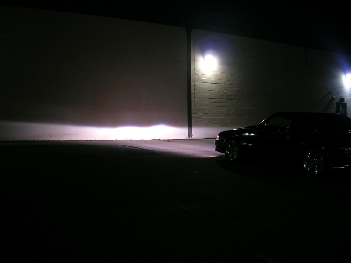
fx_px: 355
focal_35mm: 35
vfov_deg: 40.7
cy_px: 132
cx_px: 176
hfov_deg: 52.6
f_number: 2.8
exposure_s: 1/3.8
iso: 58
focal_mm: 5.4
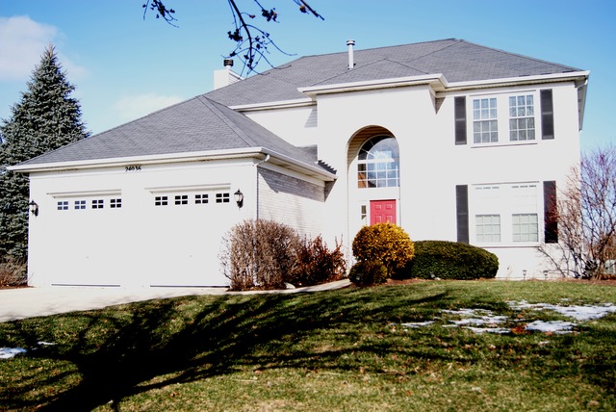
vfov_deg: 36.9
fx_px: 617
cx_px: 308
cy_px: 206
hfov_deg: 53.1
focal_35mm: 36
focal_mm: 24
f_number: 11
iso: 100
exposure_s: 1/320
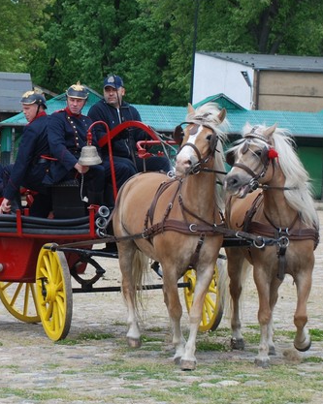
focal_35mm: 104
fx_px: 1244
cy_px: 200
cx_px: 119
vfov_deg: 18.5
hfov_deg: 14.8
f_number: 6.3
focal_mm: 48
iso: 100
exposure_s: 1/160
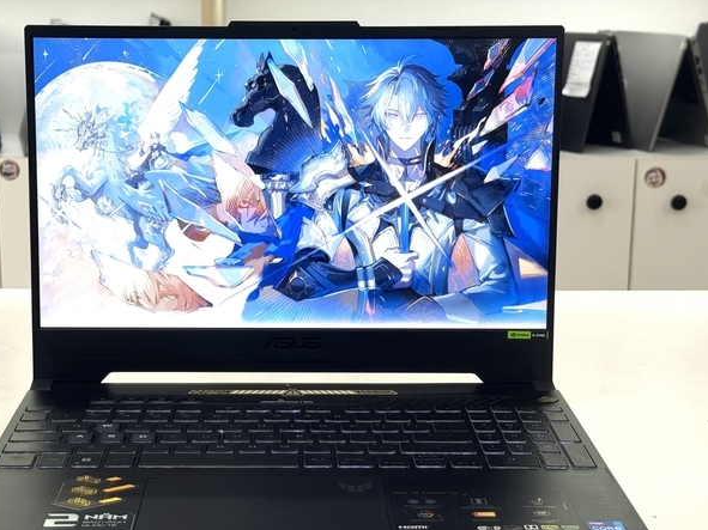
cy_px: 280
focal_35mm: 65
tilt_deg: -13.6
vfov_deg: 22.6
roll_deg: +0.7
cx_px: 273
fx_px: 1329
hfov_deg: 29.7
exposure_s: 1/154
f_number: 1.78
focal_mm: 6.76
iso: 64
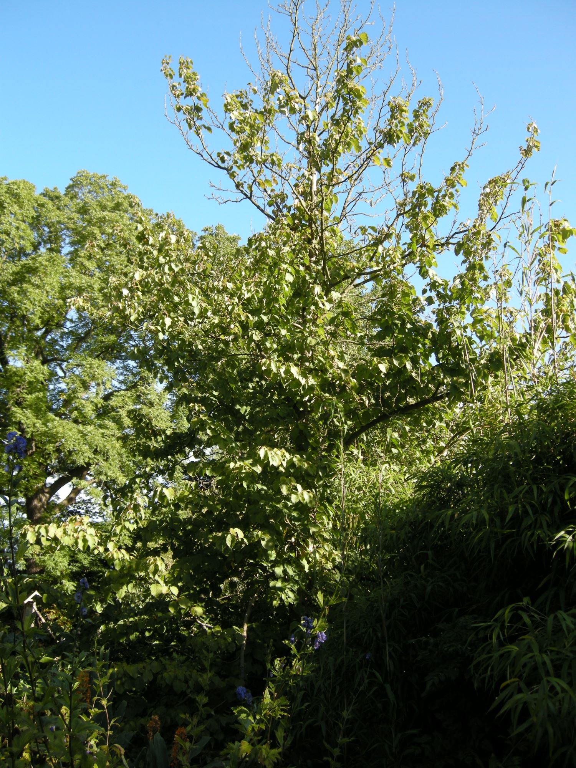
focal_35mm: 35
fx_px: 777
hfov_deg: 40.7
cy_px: 384
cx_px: 288
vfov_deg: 52.6
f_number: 3.8
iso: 64
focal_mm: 7.5
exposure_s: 1/152
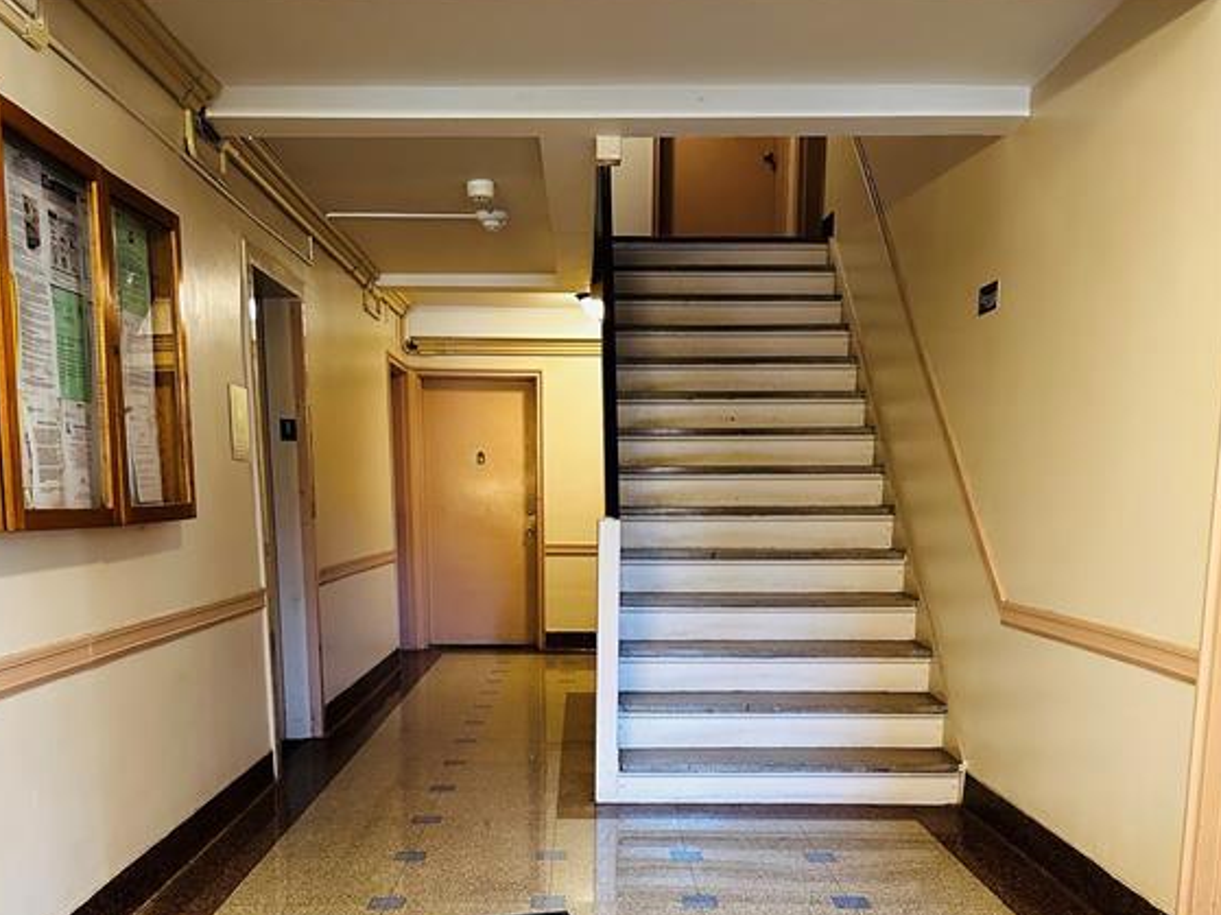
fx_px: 1164
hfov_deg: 55.4
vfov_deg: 41.5
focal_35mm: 33
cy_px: 703
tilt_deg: -9.0
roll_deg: -0.4
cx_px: 598
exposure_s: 1/60
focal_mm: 6.86
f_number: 1.78
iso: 640
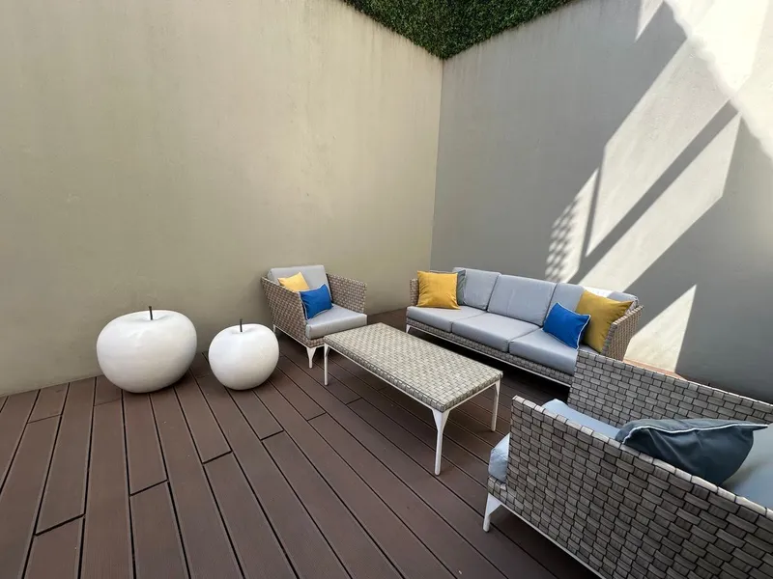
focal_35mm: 14
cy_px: 290
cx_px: 386
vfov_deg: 85.7
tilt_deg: -11.8
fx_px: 313
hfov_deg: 102.1
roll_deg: -1.7
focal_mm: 2.22
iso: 40
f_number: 2.2
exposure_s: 1/201
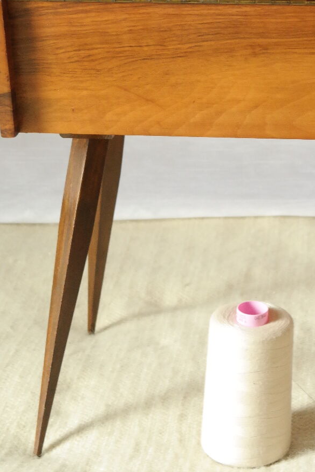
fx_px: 1993
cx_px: 258
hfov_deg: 9.0
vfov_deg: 13.4
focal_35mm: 152
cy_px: 47
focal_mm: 50
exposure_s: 1/30
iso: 1600
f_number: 5.6
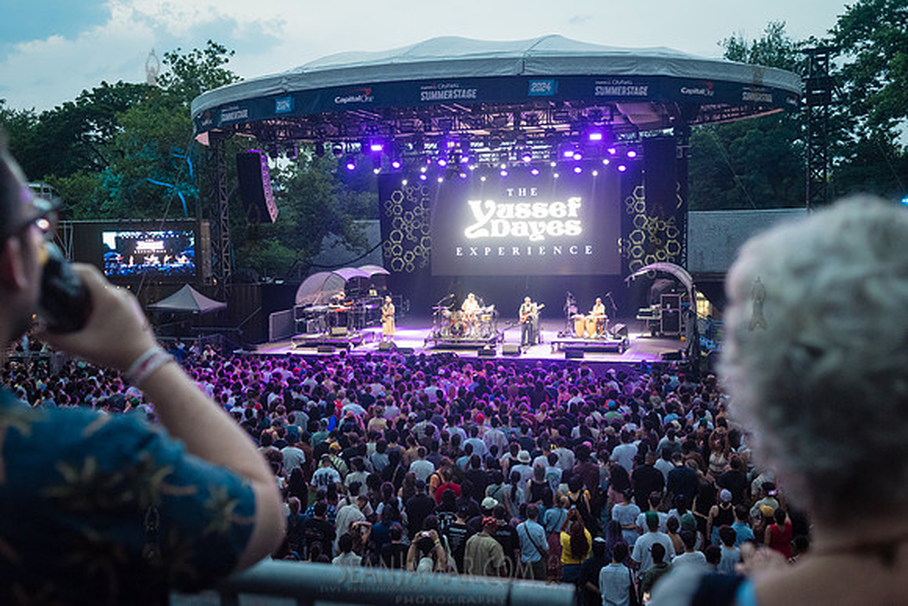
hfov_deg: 54.4
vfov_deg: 37.9
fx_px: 883
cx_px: 454
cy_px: 303
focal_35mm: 35
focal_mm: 35
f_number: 3.5
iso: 4000
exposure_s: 1/200
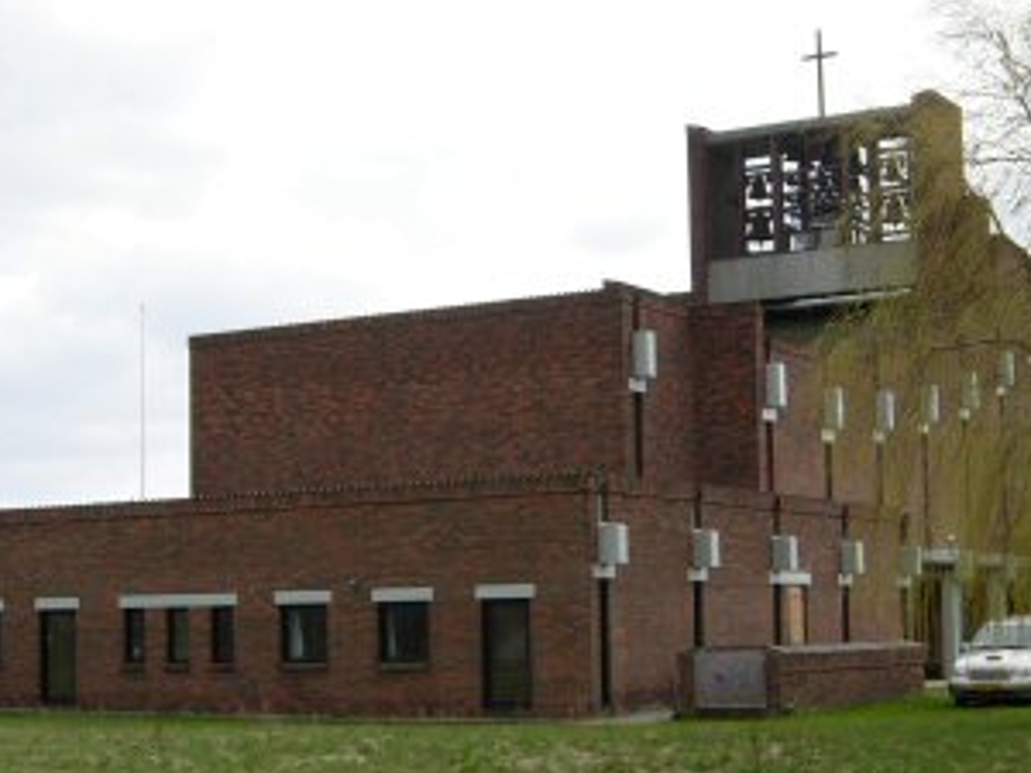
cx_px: 424
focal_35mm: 51
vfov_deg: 28.5
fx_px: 1519
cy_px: 297
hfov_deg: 37.4
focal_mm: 7.5
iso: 50
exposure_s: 1/209
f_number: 5.4
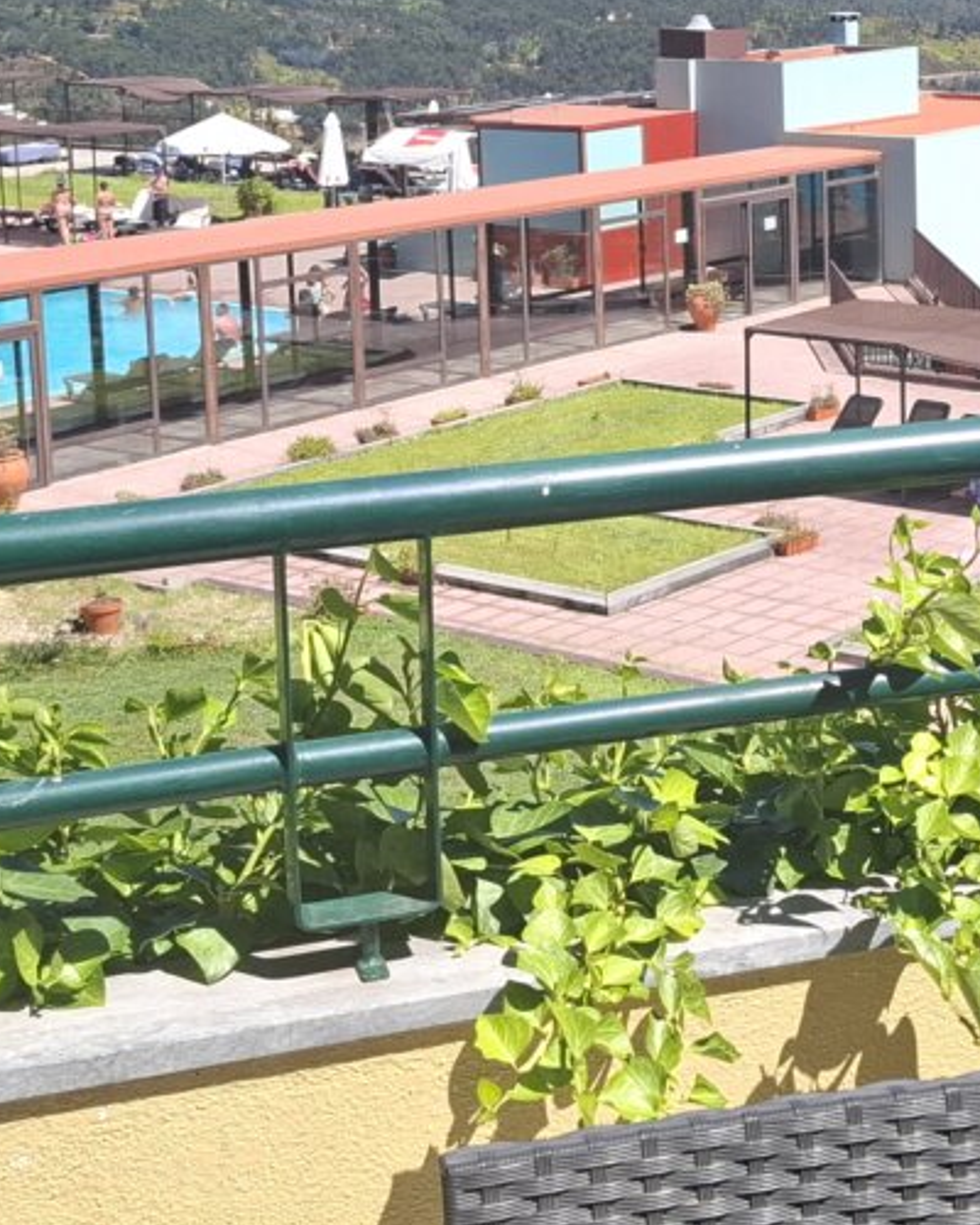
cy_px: 184
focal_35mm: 69
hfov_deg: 21.8
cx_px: 823
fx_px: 2502
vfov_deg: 26.8
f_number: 1.8
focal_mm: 5.54
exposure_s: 1/1311
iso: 50
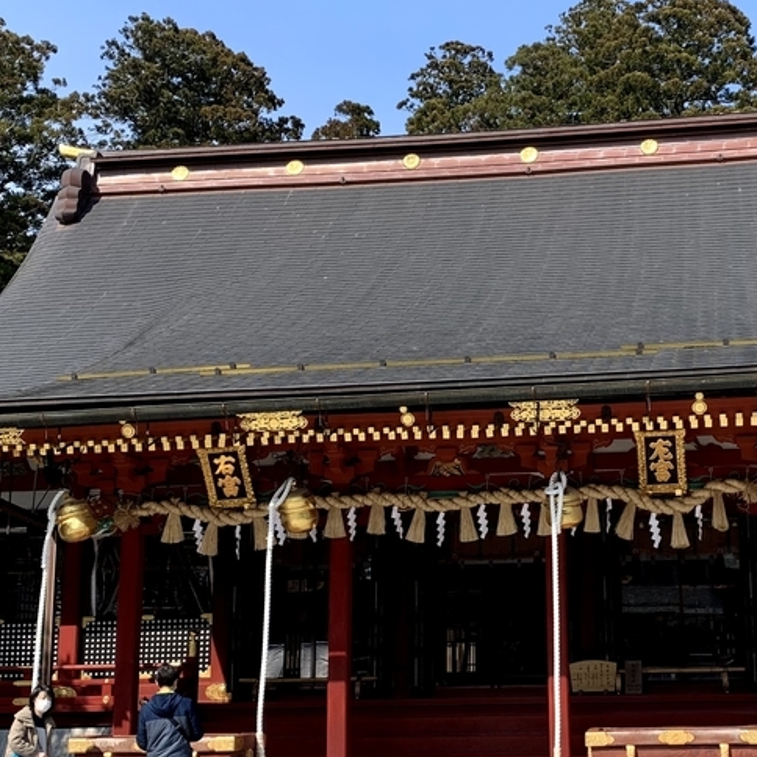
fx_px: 1410
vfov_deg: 30.0
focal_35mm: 57
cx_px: 521
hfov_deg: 29.8
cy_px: 397
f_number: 1.8
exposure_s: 1/1447
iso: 25
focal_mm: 4.25
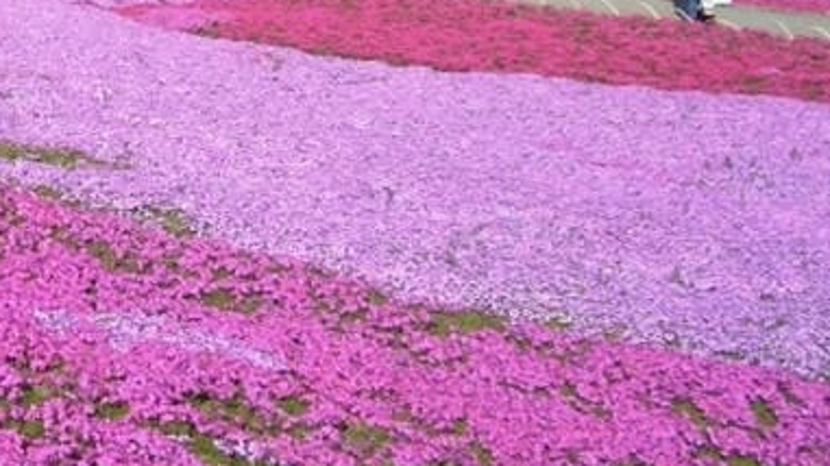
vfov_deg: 11.4
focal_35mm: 100
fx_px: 2200
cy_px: -314
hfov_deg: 20.5
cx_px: -52
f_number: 4.3
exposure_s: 1/640
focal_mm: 5.8
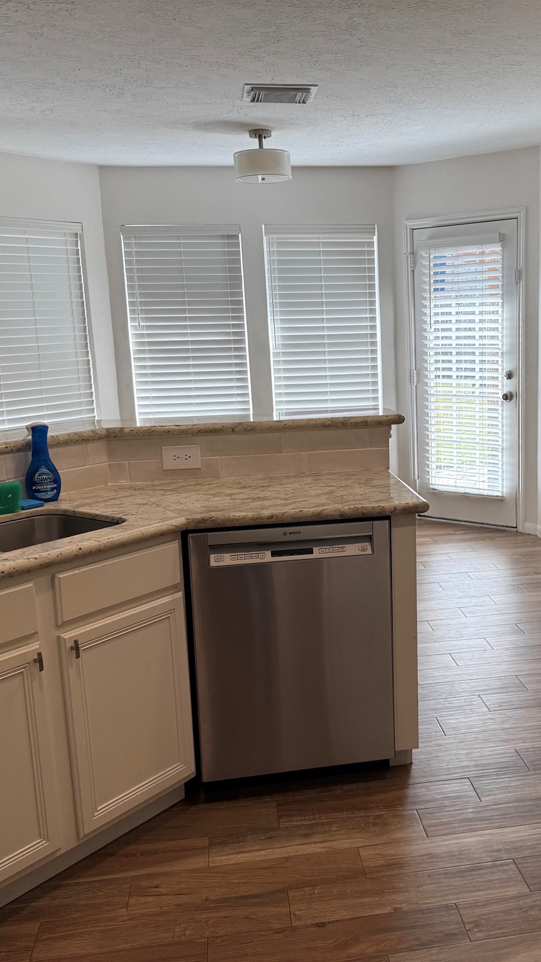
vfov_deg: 56.6
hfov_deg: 33.3
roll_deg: +1.6
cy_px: 480
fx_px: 892
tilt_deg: -10.6
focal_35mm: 35
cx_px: 385
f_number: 1.78
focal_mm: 6.76
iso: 100
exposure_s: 1/363
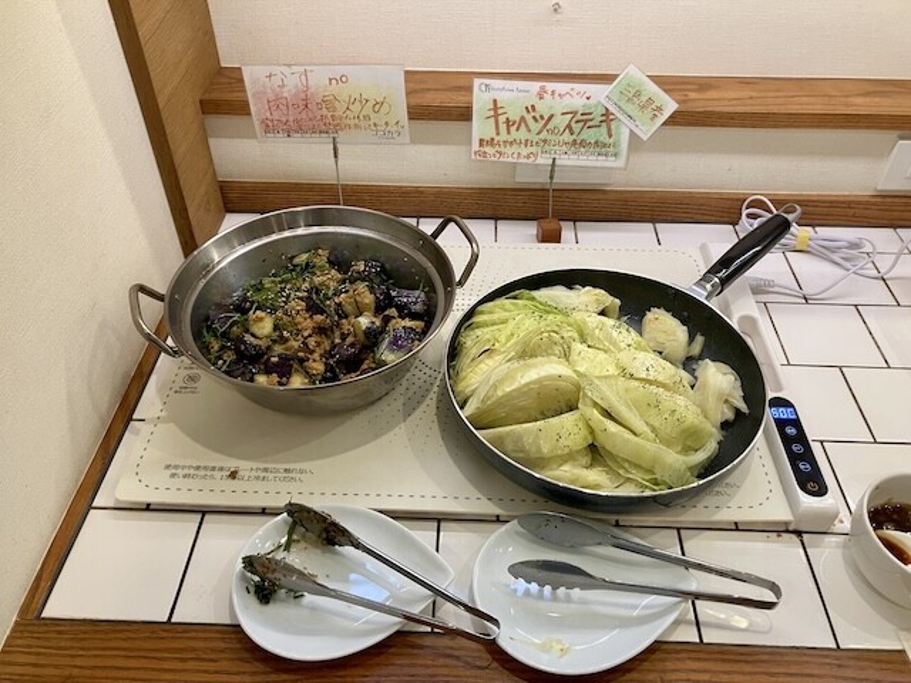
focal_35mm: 28
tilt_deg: -43.0
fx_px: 737
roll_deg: +0.0
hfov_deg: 63.4
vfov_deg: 49.7
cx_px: 456
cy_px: 342
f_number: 1.8
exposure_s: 1/73
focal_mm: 3.99
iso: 80
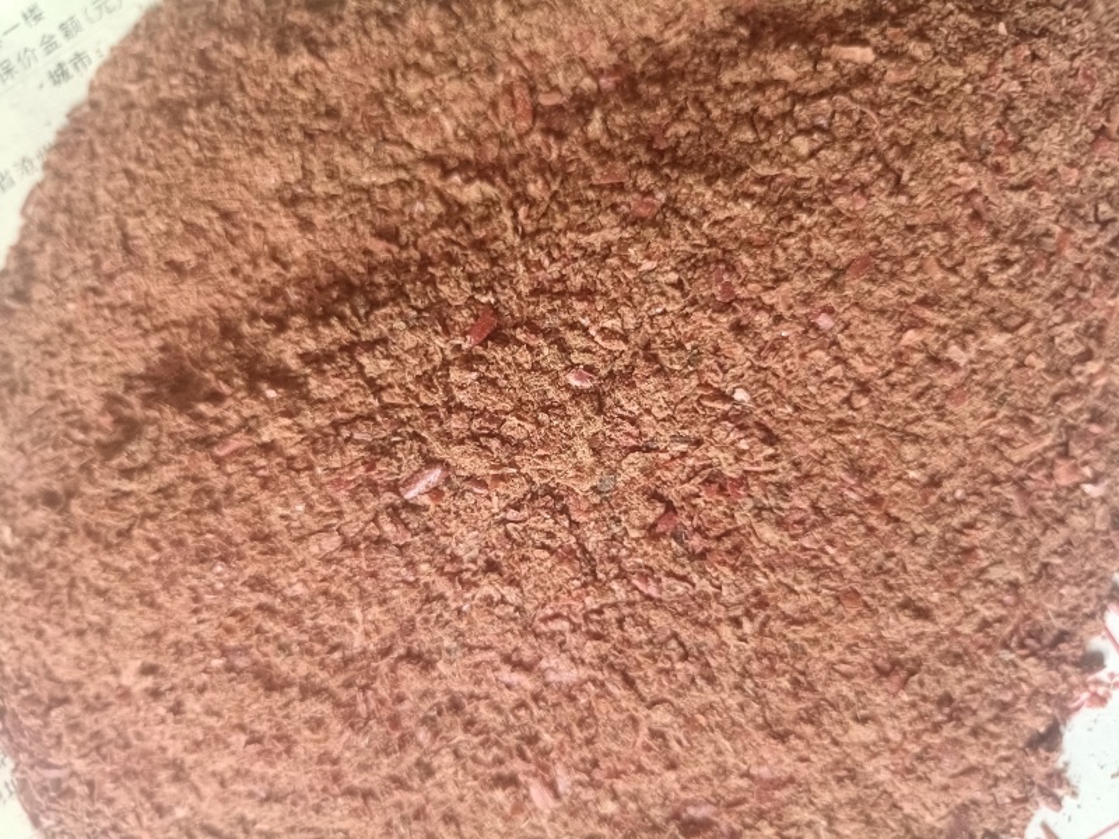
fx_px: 840
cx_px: 560
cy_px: 420
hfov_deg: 67.3
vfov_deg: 53.1
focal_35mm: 26
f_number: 1.8
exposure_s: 1/100
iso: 2343
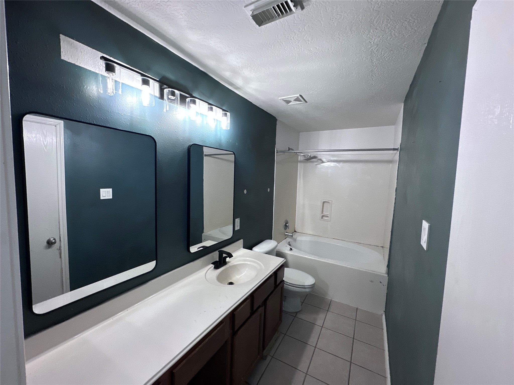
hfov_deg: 102.1
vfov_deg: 85.7
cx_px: 257
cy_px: 192
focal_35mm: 14
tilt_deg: -5.0
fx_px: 208
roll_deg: -1.5
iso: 500
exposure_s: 1/60
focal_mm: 2.22
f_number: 2.2
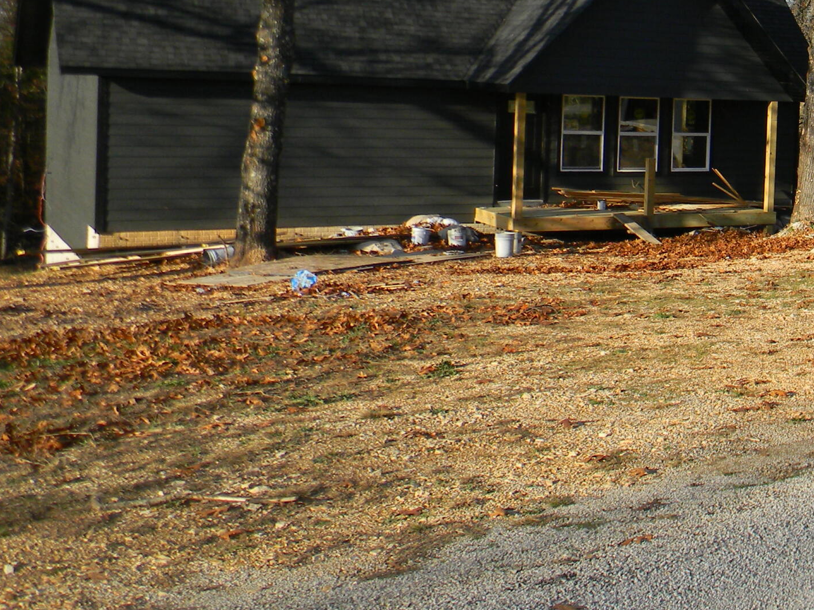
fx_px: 1387
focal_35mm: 59
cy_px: 131
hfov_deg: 30.1
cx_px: 841
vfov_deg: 24.5
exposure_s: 1/530
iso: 80
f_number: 3.5
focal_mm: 5
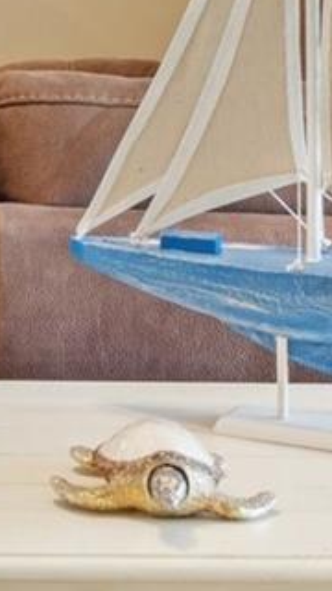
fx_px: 2067
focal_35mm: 132
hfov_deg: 8.8
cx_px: -256
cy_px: -161
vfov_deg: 15.5
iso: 250
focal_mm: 16.8
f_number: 8
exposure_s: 1/2.5
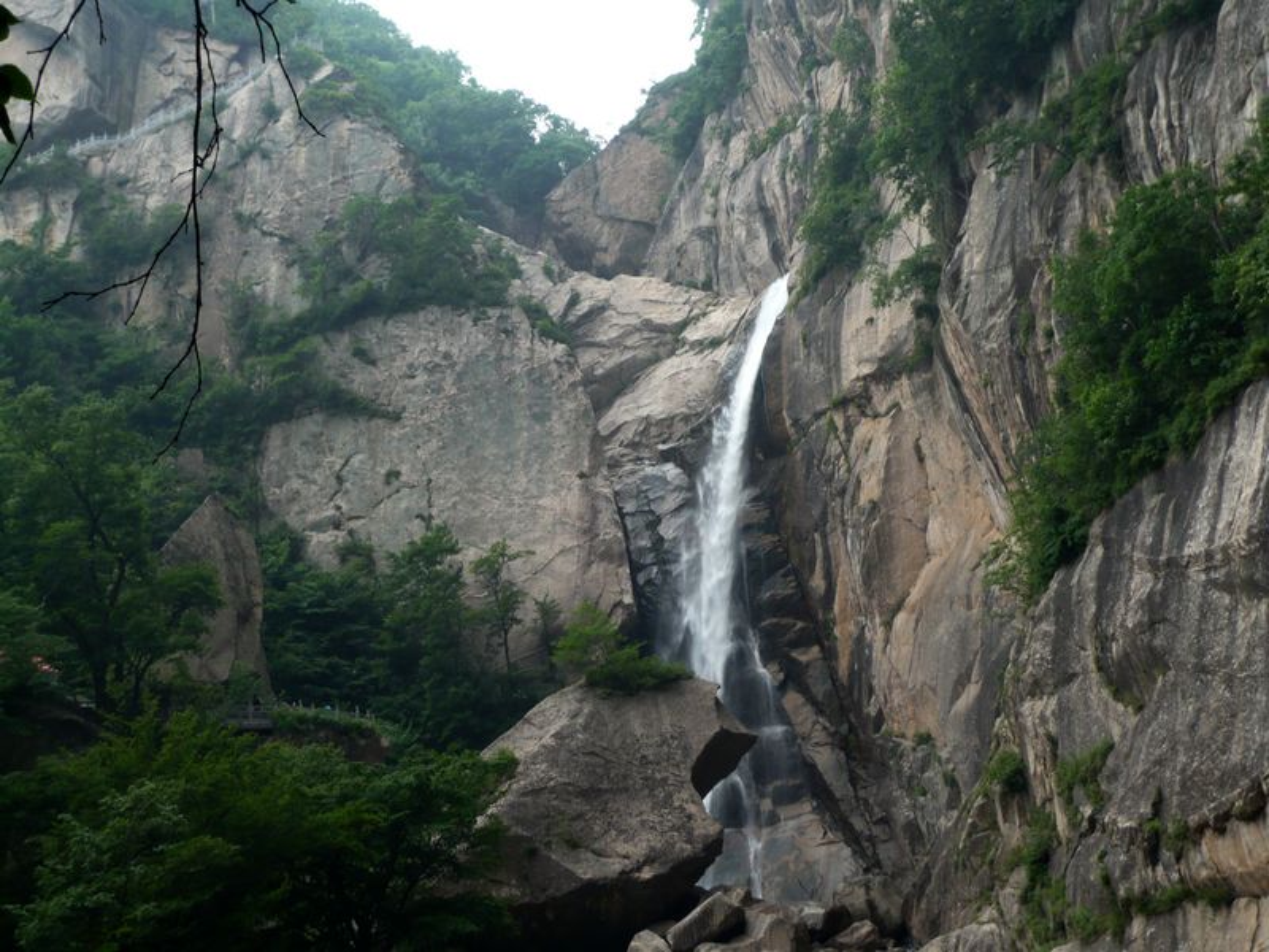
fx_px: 2310
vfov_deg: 23.3
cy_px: 476
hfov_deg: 30.7
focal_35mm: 63
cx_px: 634
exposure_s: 1/60
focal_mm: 10.3
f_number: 4.3
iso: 100
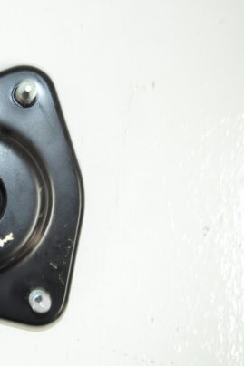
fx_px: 720
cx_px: -34
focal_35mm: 71
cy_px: 184
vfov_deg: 28.6
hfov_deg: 18.4
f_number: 4.2
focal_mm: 31
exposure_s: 1/8
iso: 200
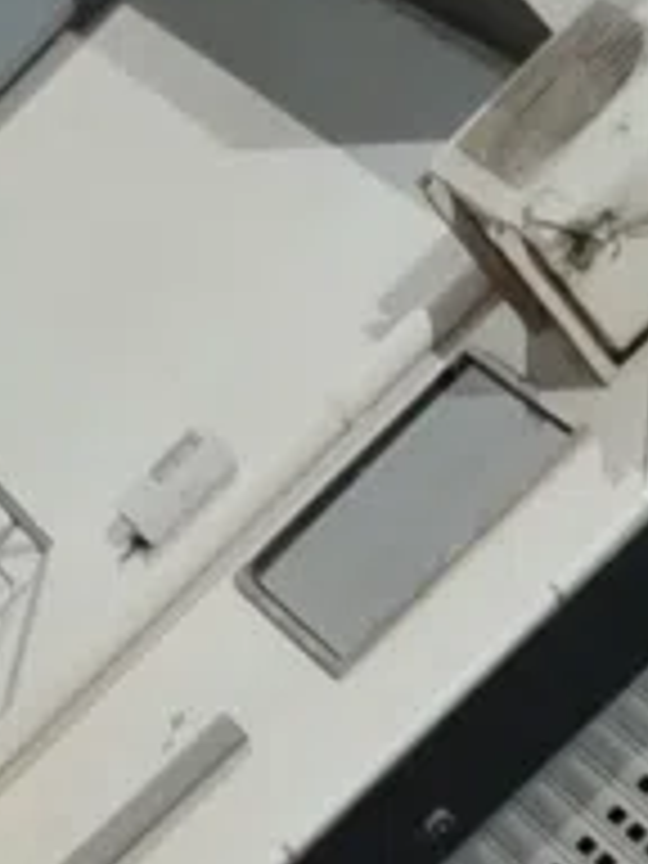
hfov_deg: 6.4
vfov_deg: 8.0
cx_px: -270
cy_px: 2140
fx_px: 5691
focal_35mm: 228
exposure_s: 1/25
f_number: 1.75
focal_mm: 5.25
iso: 2056
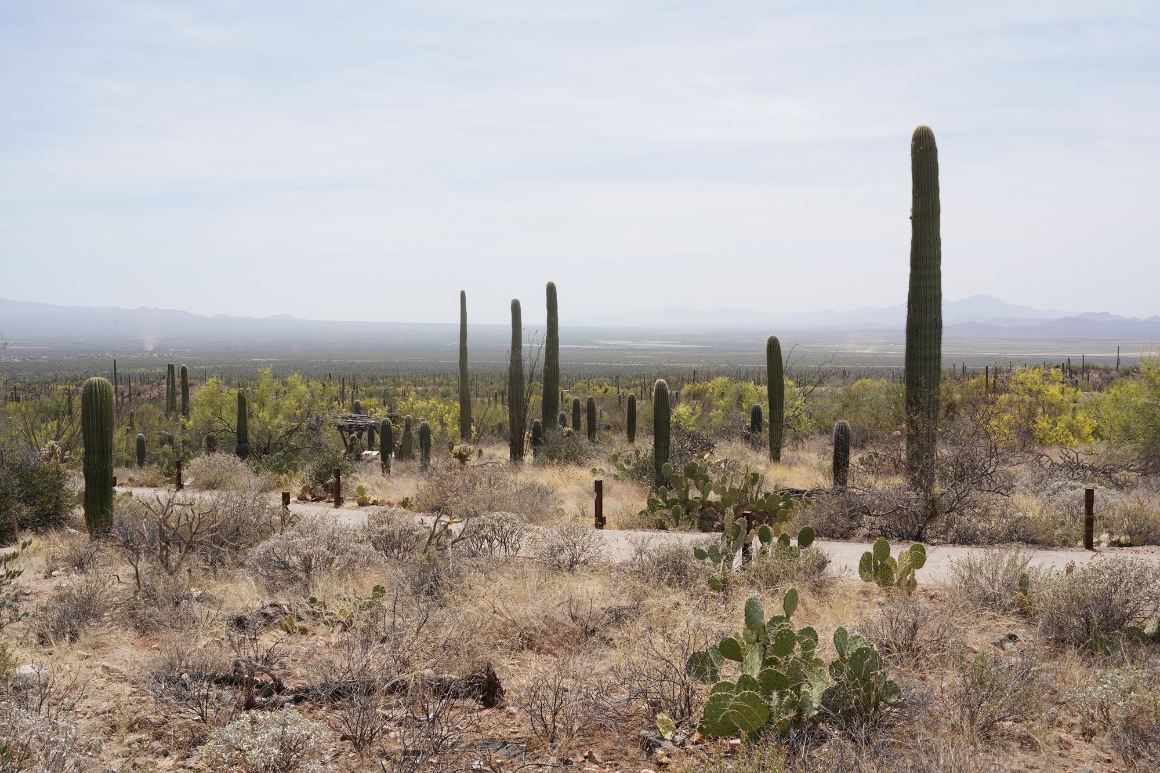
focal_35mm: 36
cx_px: 580
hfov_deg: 53.1
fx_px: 1160
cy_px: 386
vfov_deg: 36.9
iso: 100
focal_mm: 36
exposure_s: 1/100
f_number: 14
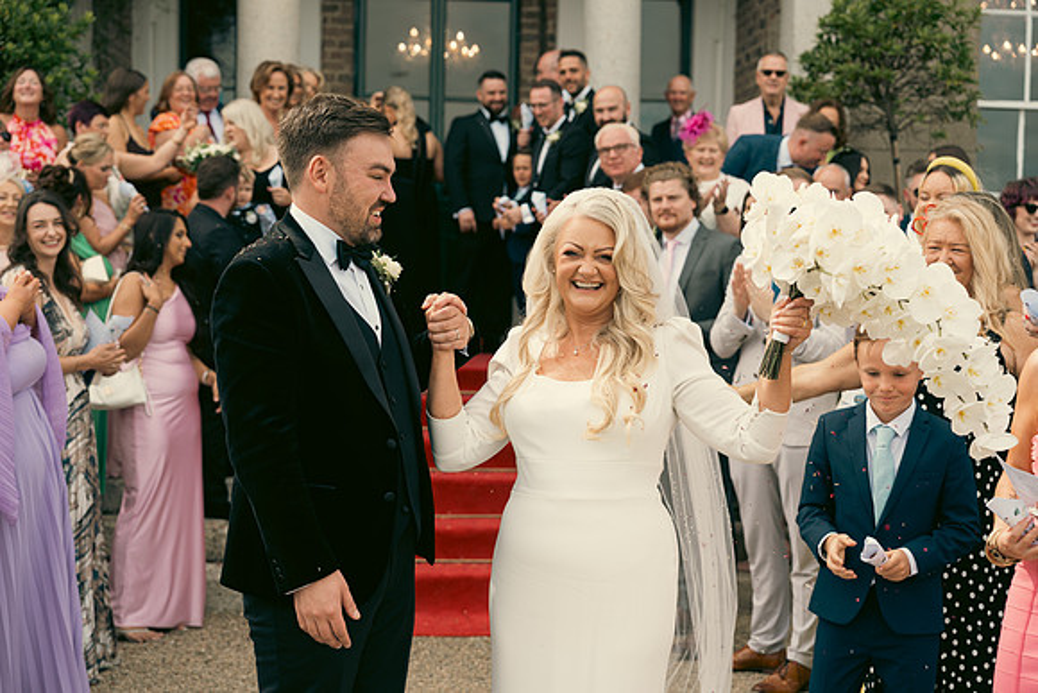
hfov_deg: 38.9
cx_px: 519
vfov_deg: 26.5
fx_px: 1471
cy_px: 346
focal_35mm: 51
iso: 125
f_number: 3.5
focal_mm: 51
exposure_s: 1/640
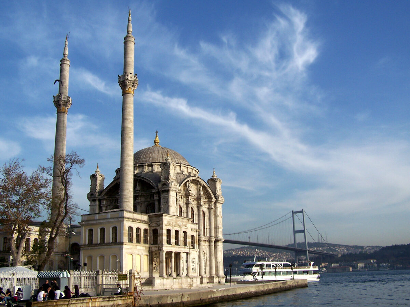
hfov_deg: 49.0
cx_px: 205
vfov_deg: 37.7
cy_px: 154
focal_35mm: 38
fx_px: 450
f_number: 4
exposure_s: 1/800
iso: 80
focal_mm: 6.3
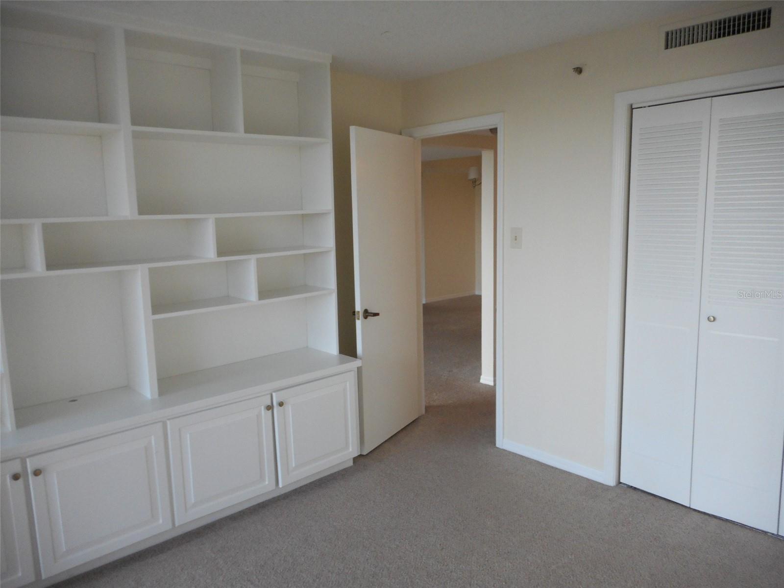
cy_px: 294
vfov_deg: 54.9
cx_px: 392
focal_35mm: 25
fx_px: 566
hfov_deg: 69.4
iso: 250
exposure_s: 1/30
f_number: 3.7
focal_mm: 4.5
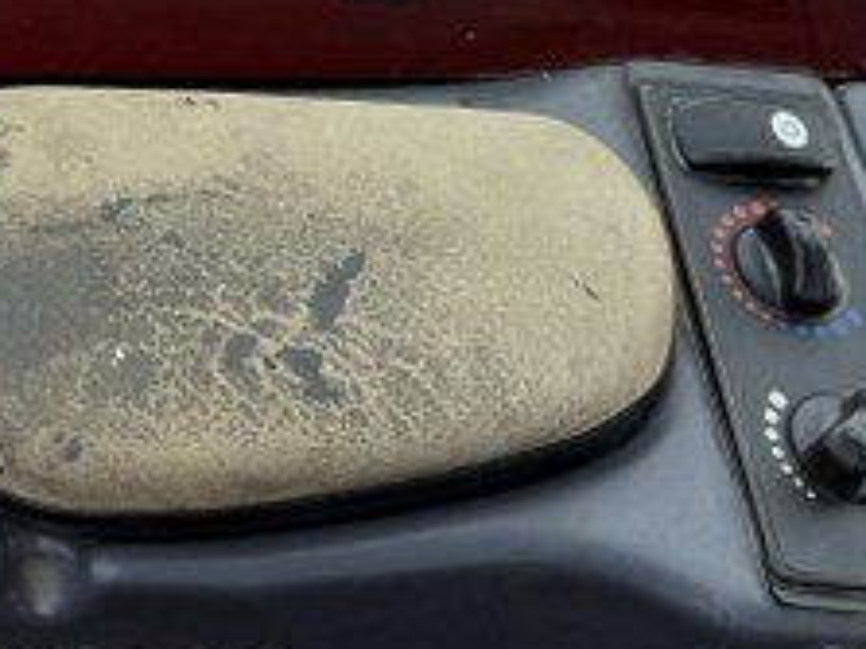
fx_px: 2150
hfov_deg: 20.9
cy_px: -338
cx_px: -237
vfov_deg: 15.7
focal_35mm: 86
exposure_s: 1/822
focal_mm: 6.76
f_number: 1.78
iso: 80
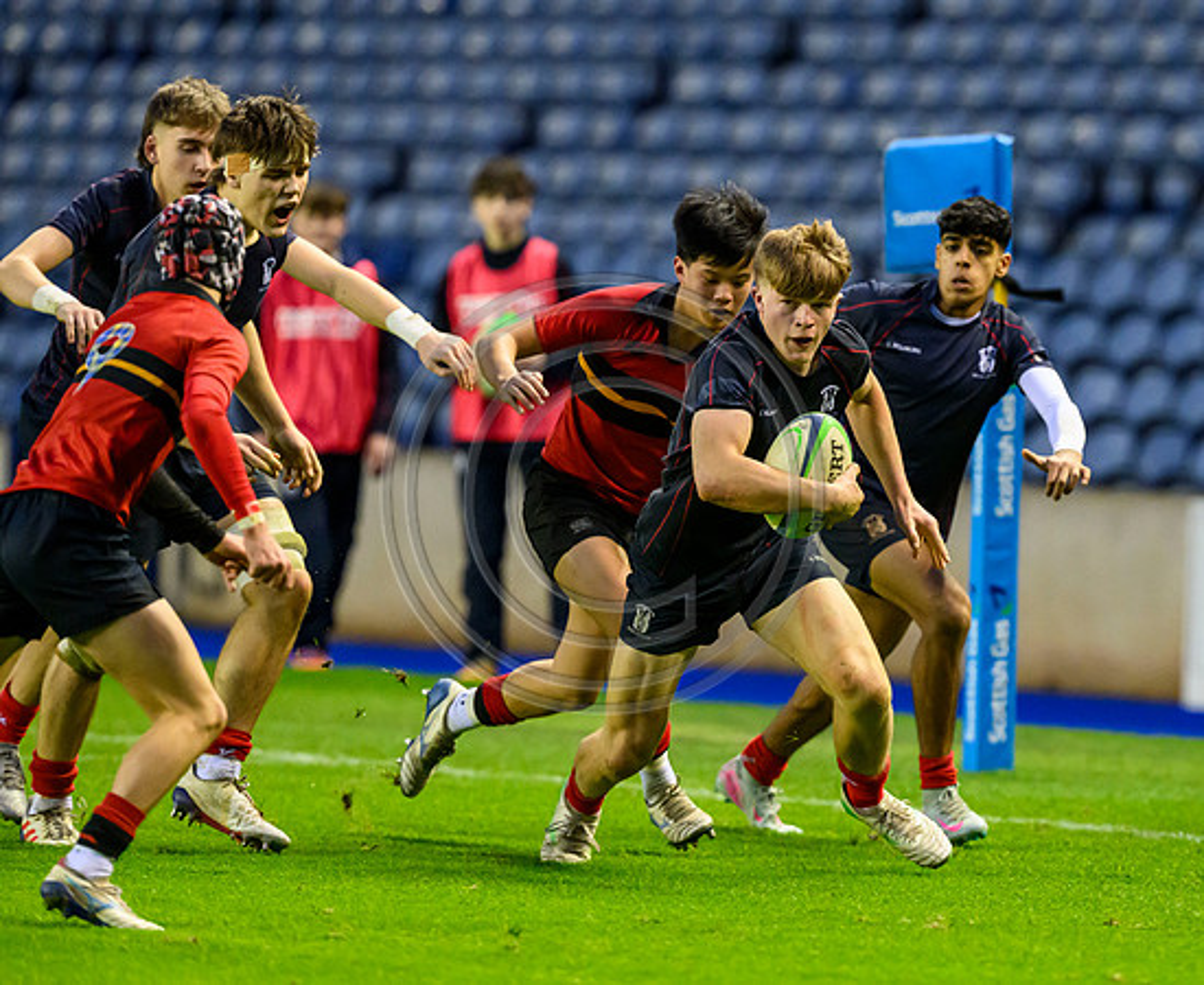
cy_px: 479
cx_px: 793
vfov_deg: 3.1
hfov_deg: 3.8
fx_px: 17973
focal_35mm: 500
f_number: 4
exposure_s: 1/1000
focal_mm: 400
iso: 10000
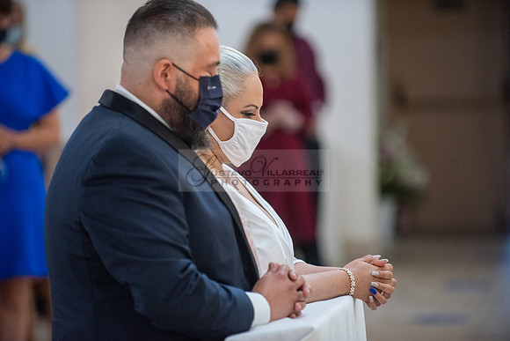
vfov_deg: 6.6
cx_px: 255
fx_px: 2961
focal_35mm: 209
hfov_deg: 9.8
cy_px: 170
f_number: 2.8
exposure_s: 1/160
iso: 2000
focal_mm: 200
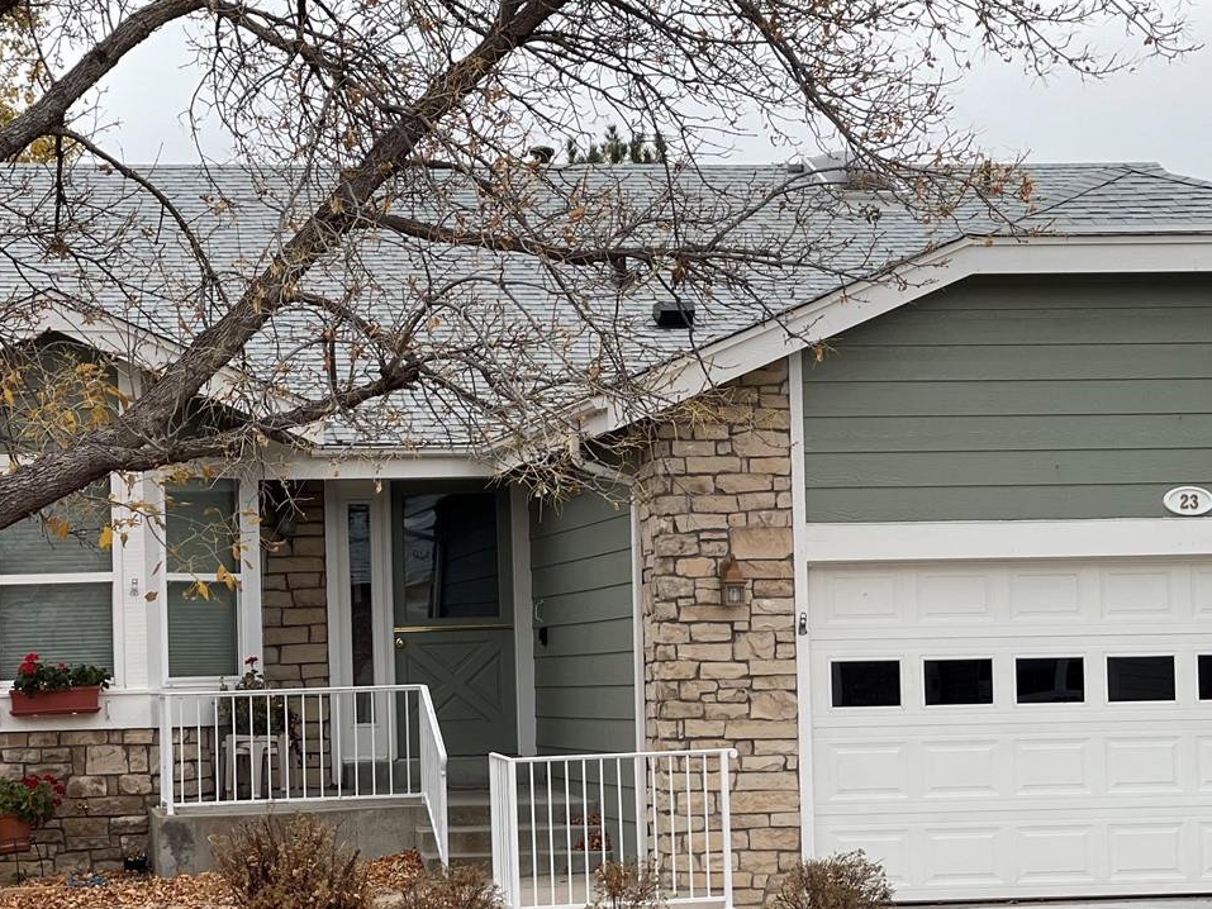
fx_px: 3747
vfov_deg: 13.8
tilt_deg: +2.4
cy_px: 552
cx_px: 665
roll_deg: +2.0
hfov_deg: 18.4
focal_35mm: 107
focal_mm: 7.5
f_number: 2.2
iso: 20
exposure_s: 1/274
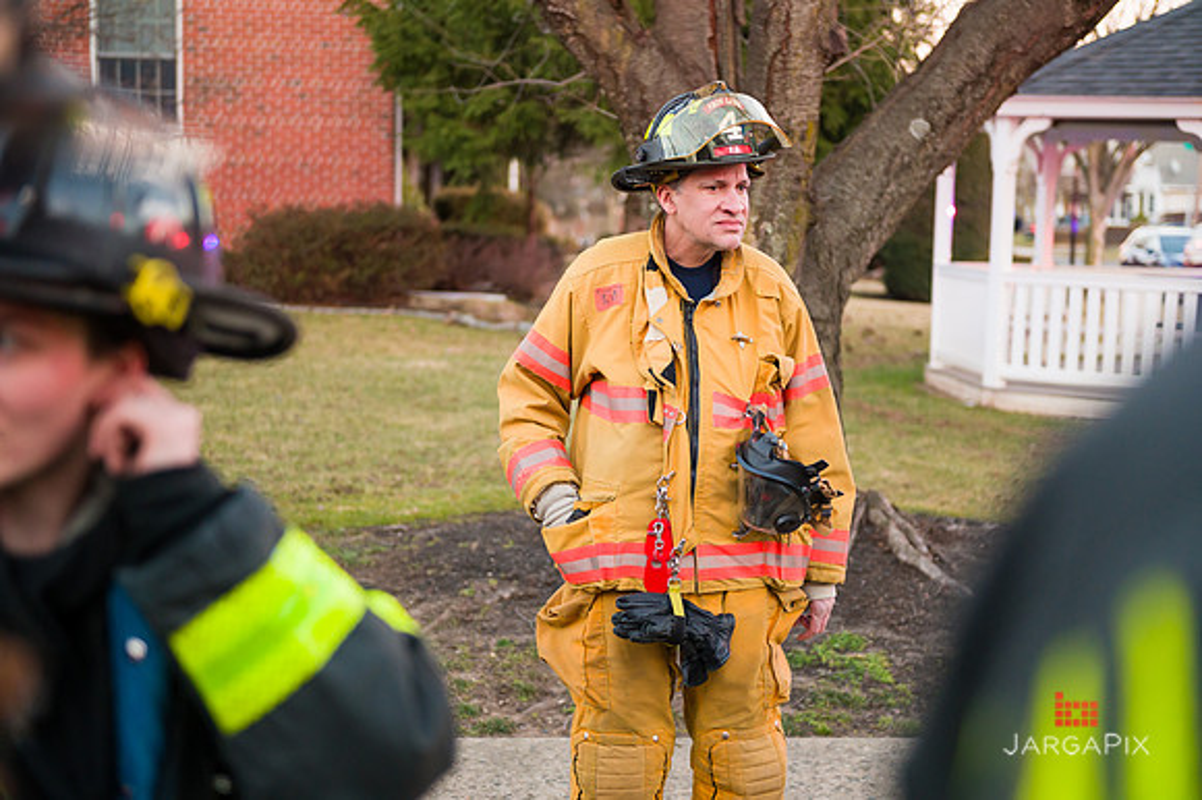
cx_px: 601
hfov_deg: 33.4
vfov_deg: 22.6
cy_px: 400
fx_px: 2002
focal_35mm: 60
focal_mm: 60
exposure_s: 1/250
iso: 2000
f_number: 3.2
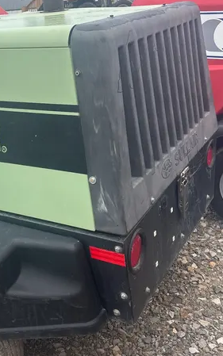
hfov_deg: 28.2
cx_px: 57
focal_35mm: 45
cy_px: 161
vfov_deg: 44.3
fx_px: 437
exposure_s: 1/121
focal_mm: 5.96
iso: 100
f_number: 1.6
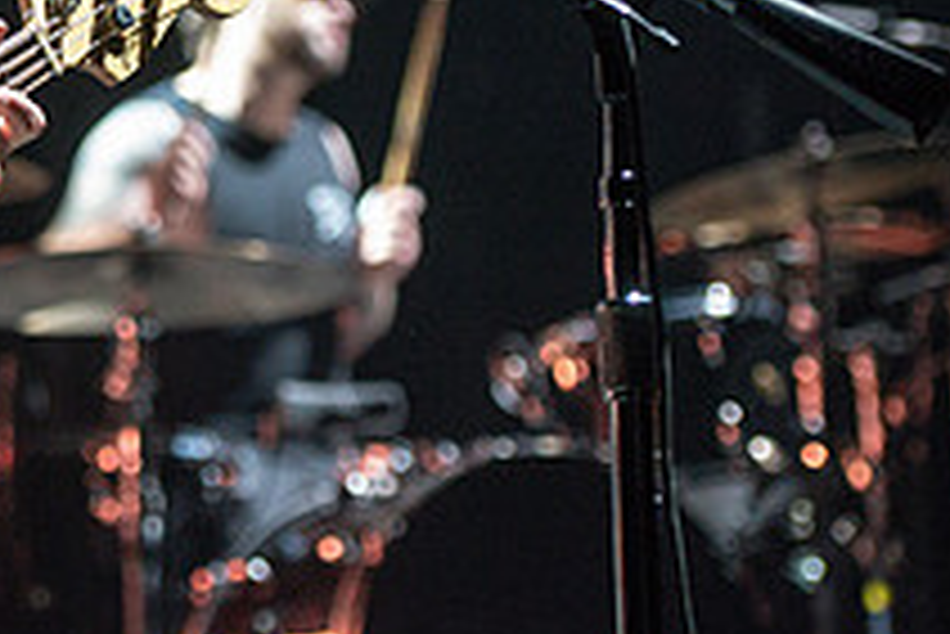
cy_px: -83
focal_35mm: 269
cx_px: -122
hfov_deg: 7.6
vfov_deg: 5.1
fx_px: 7103
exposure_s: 1/250
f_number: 2.8
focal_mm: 98
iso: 5000
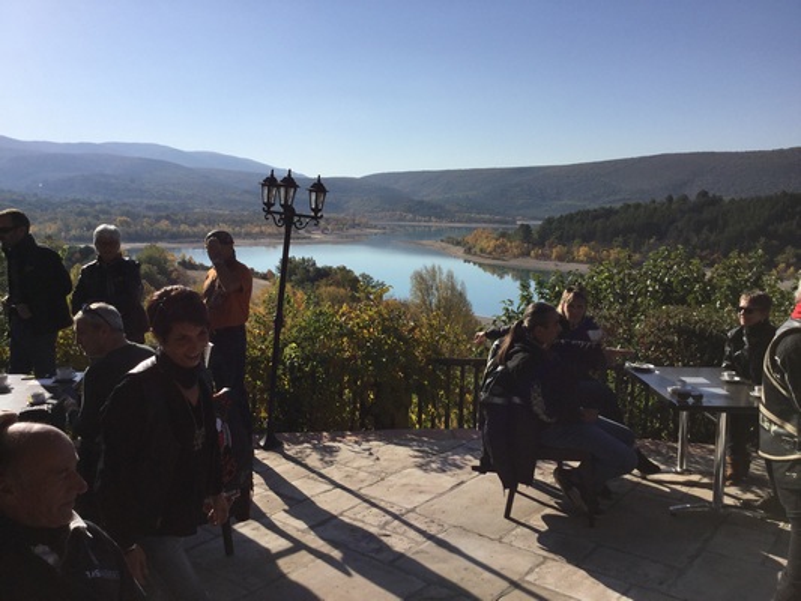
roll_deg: -0.9
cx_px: 400
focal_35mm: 31
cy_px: 300
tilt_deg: -10.1
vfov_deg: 45.5
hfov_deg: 58.3
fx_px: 717
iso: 25
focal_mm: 3.3
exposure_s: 1/2632
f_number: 2.4
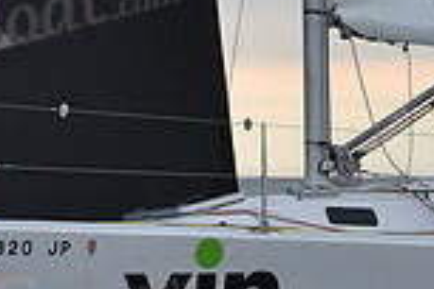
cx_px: 329
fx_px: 3942
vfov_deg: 4.2
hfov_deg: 6.3
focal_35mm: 327
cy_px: 140
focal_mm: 86
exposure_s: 1/800
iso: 400
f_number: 7.1
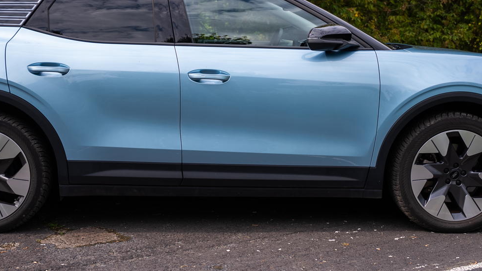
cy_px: 87
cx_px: 223
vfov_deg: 21.0
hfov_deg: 36.6
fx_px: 728
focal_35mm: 57
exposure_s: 1/200
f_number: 2.8
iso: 160
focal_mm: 33.1
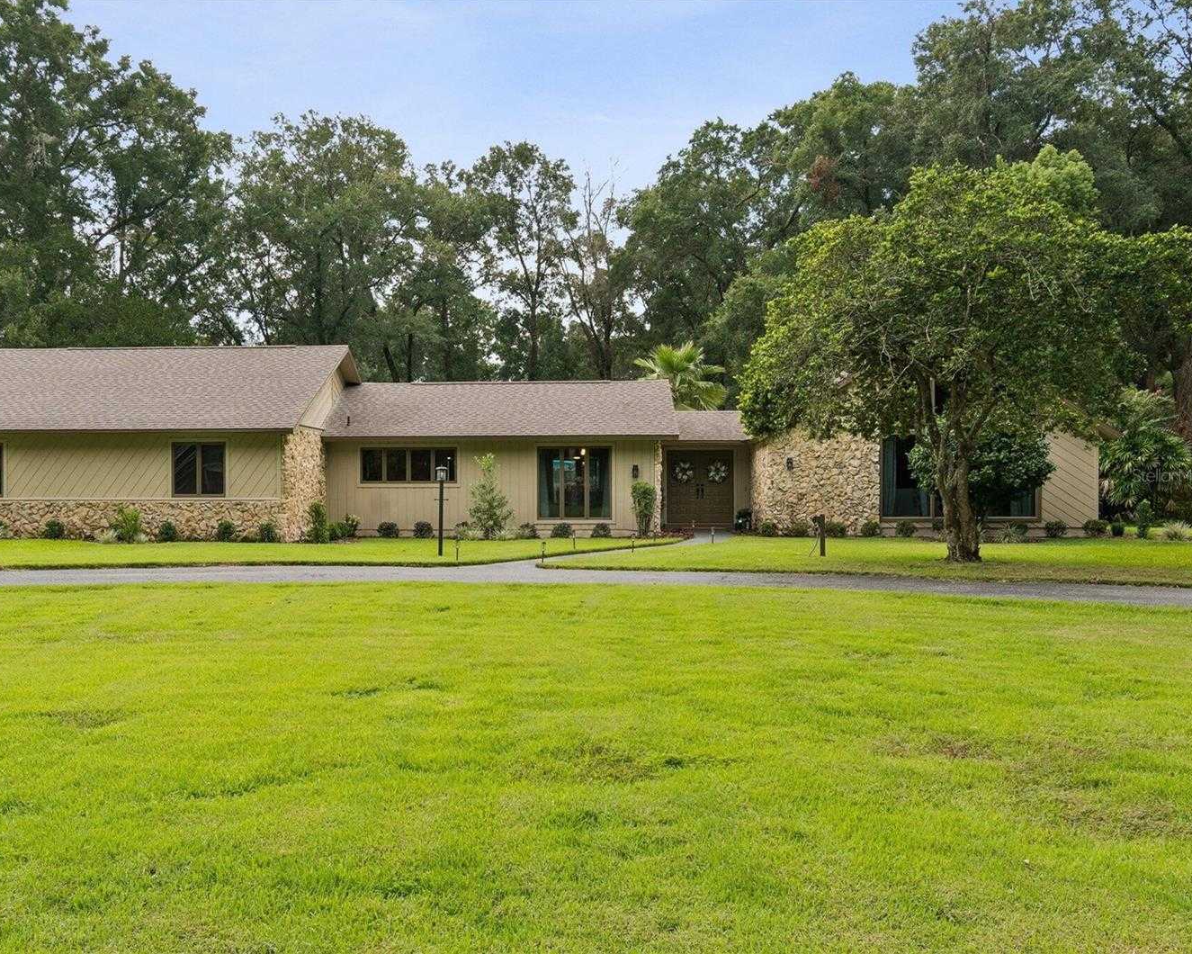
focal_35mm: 34
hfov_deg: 52.6
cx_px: 492
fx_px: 1199
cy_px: 475
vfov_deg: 43.4
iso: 200
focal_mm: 20
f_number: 8
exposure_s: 1/30
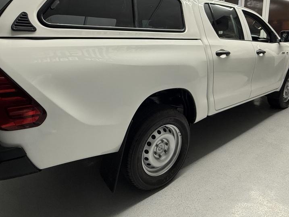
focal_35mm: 20
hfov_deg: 81.5
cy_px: 69
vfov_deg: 64.0
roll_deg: +2.1
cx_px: 129
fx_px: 167
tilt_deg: -8.7
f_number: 2.2
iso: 200
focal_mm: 2.22
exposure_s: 1/100
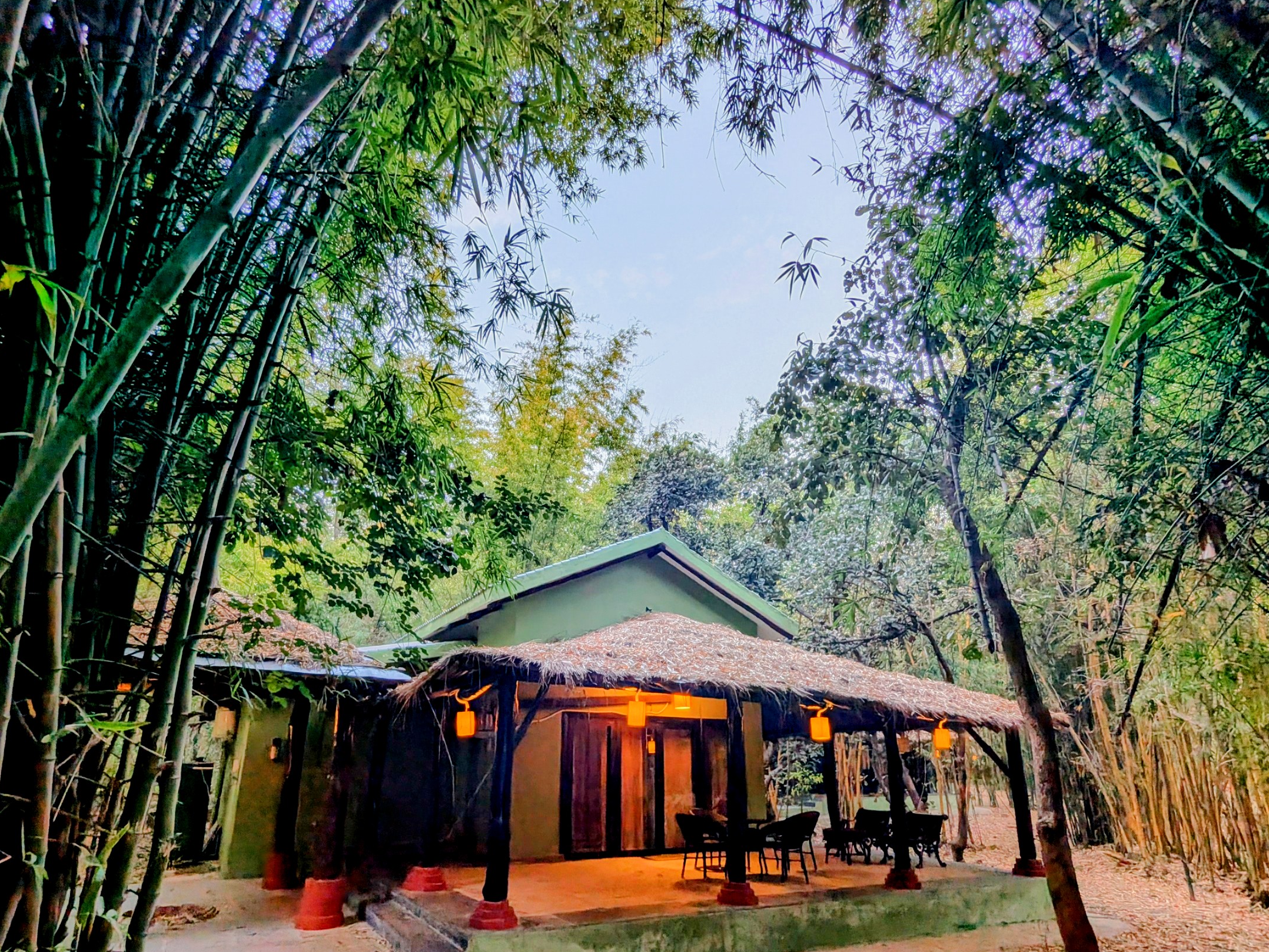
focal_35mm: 19
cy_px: 544
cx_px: 618
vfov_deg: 68.3
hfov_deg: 84.6
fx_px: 697
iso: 80
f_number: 2.2
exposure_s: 1/28.7
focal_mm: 2.35
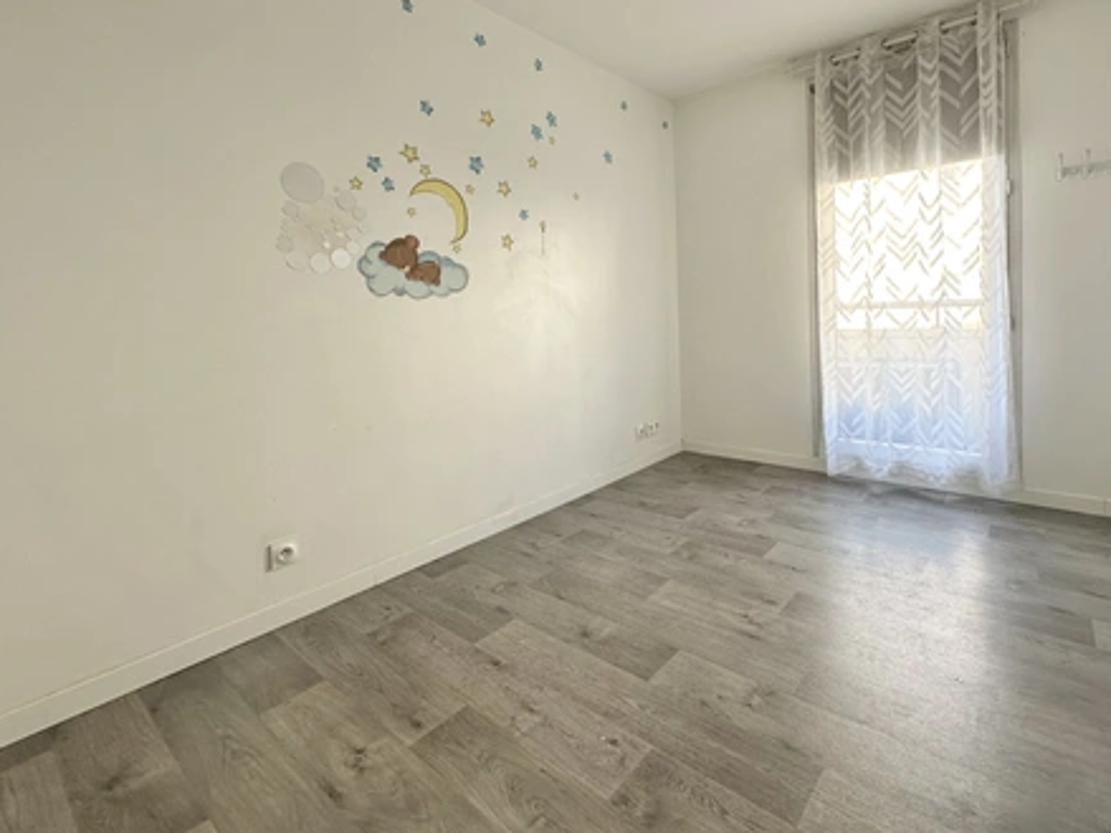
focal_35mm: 17
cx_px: 626
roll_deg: +1.6
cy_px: 332
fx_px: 545
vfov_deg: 73.9
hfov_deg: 90.6
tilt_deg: -1.3
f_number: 2.2
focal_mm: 2.22
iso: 80
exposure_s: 1/99
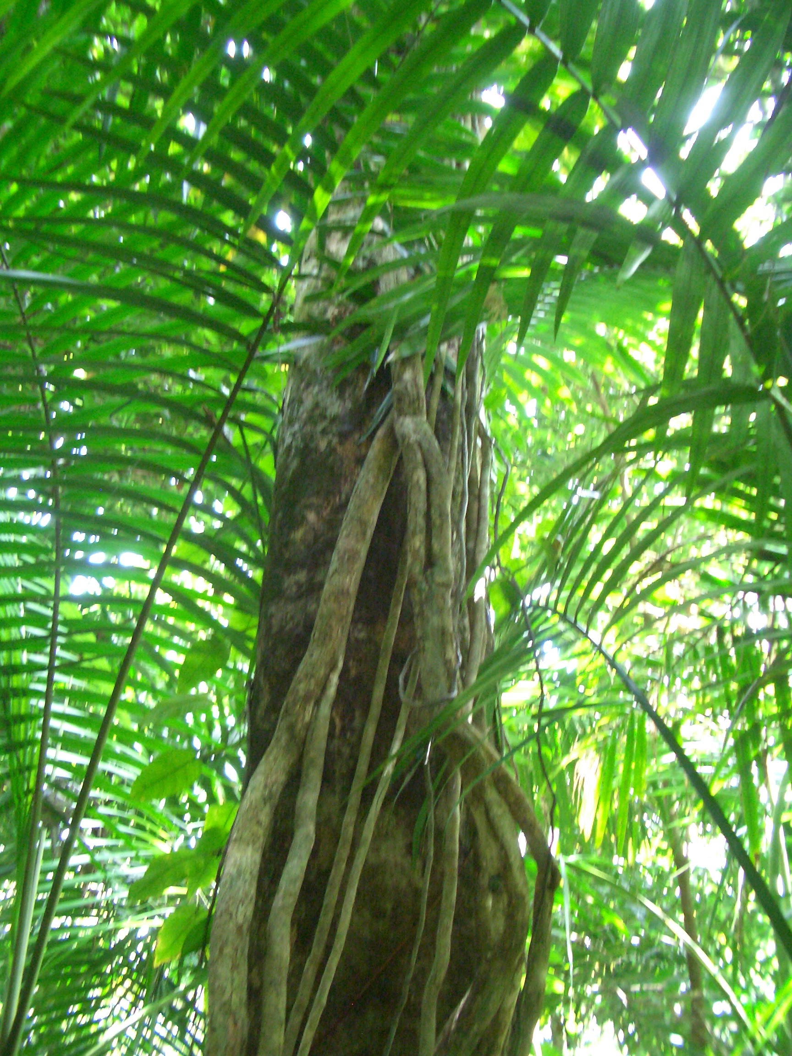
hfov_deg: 40.7
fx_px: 1068
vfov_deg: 52.6
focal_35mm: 35
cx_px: 396
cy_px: 528
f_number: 2.6
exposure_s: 1/30
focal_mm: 5.8
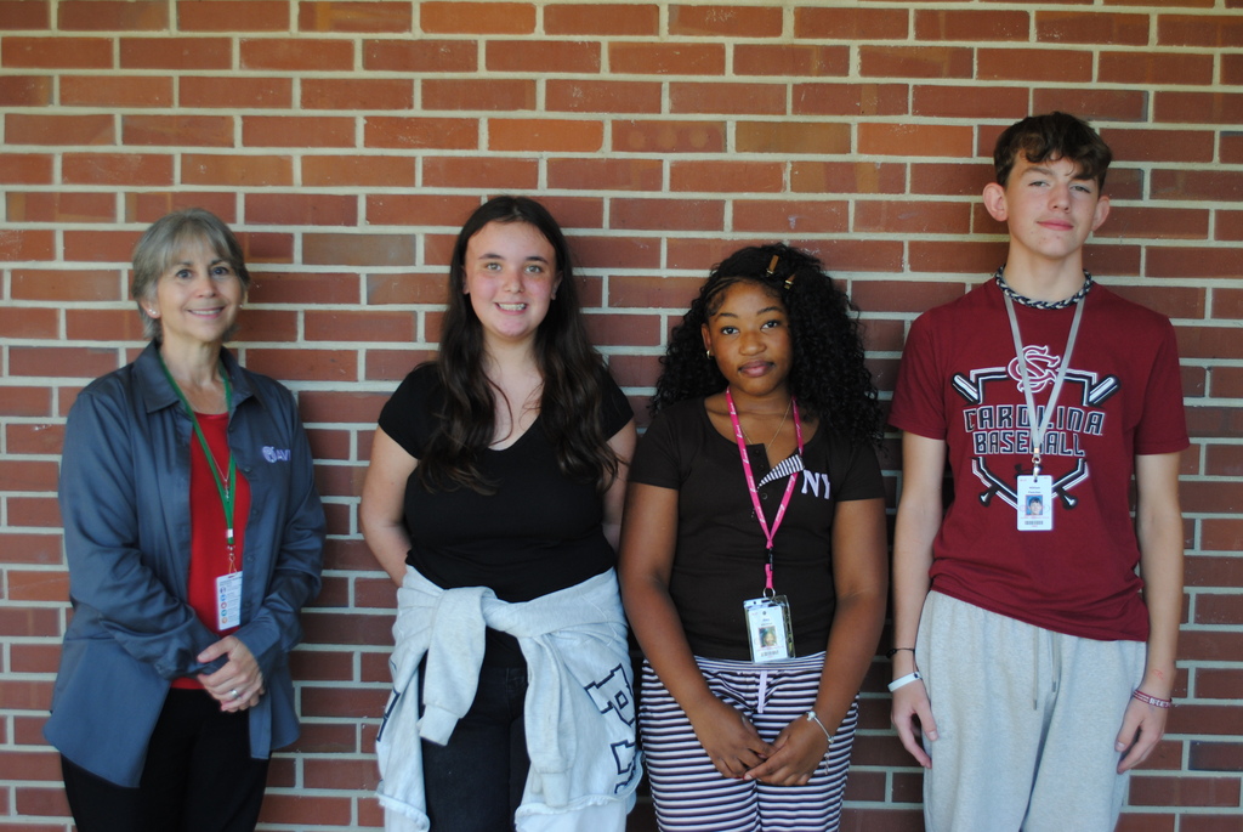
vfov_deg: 34.3
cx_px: 622
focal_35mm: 39
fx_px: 1348
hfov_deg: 49.5
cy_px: 416
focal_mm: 26
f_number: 5
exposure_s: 1/100
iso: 200
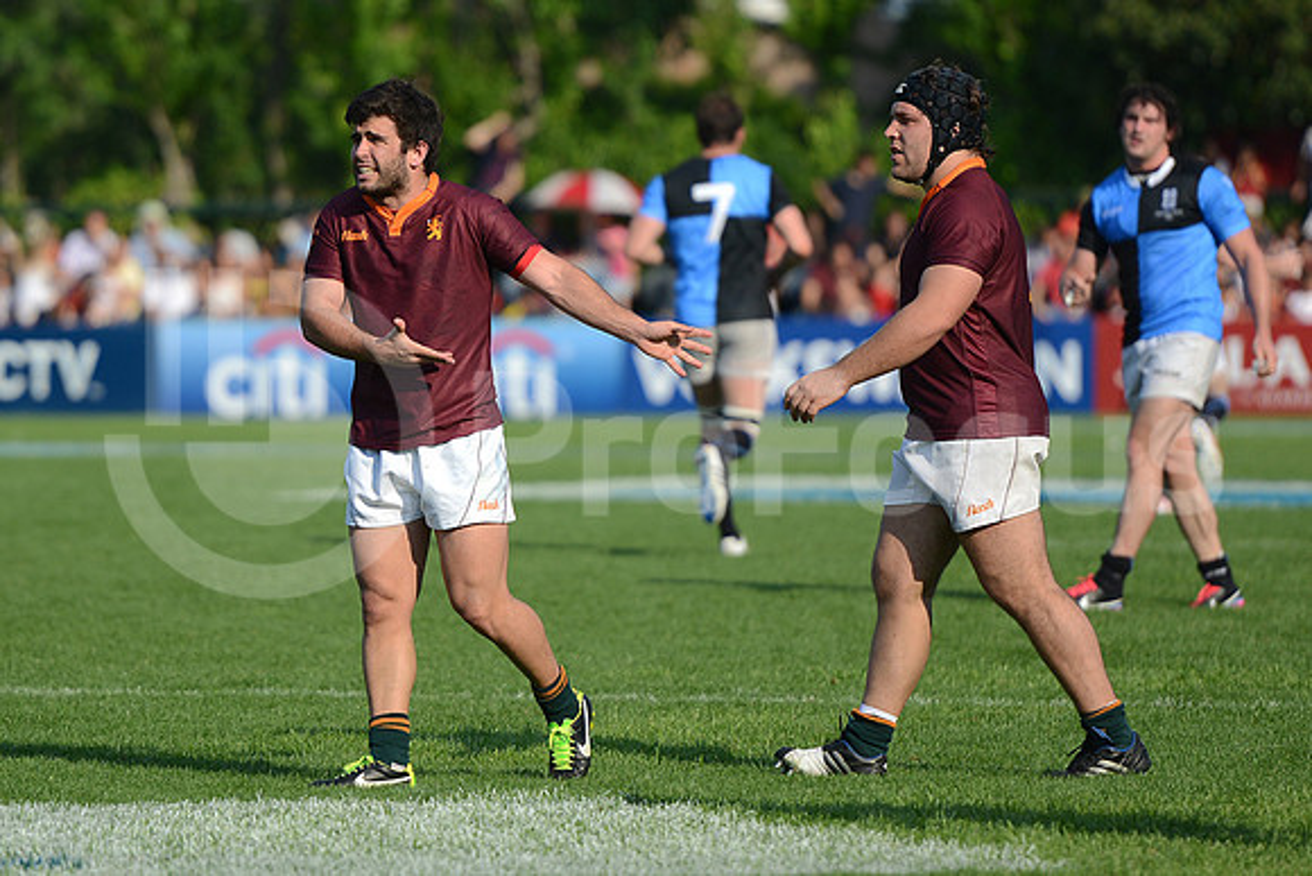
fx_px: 7108
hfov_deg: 10.5
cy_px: 438
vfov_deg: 7.0
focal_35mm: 195
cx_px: 656
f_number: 2.8
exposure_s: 1/2500
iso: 250
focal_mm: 195
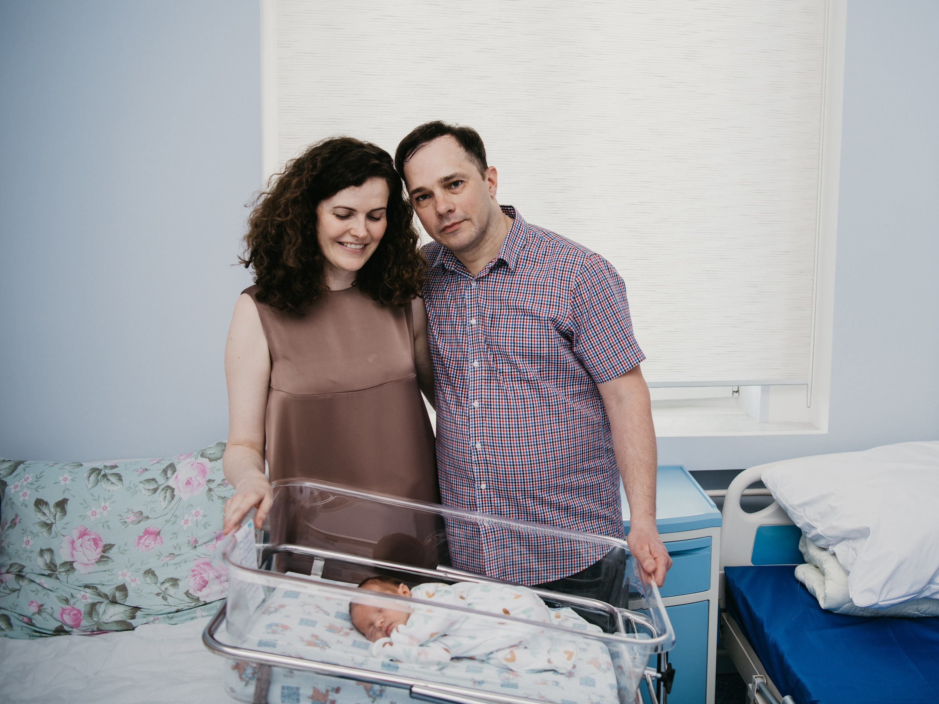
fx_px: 1085
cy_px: 307
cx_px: 600
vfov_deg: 35.9
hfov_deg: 46.3
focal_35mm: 40
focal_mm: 32
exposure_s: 1/160
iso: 160
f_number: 3.2
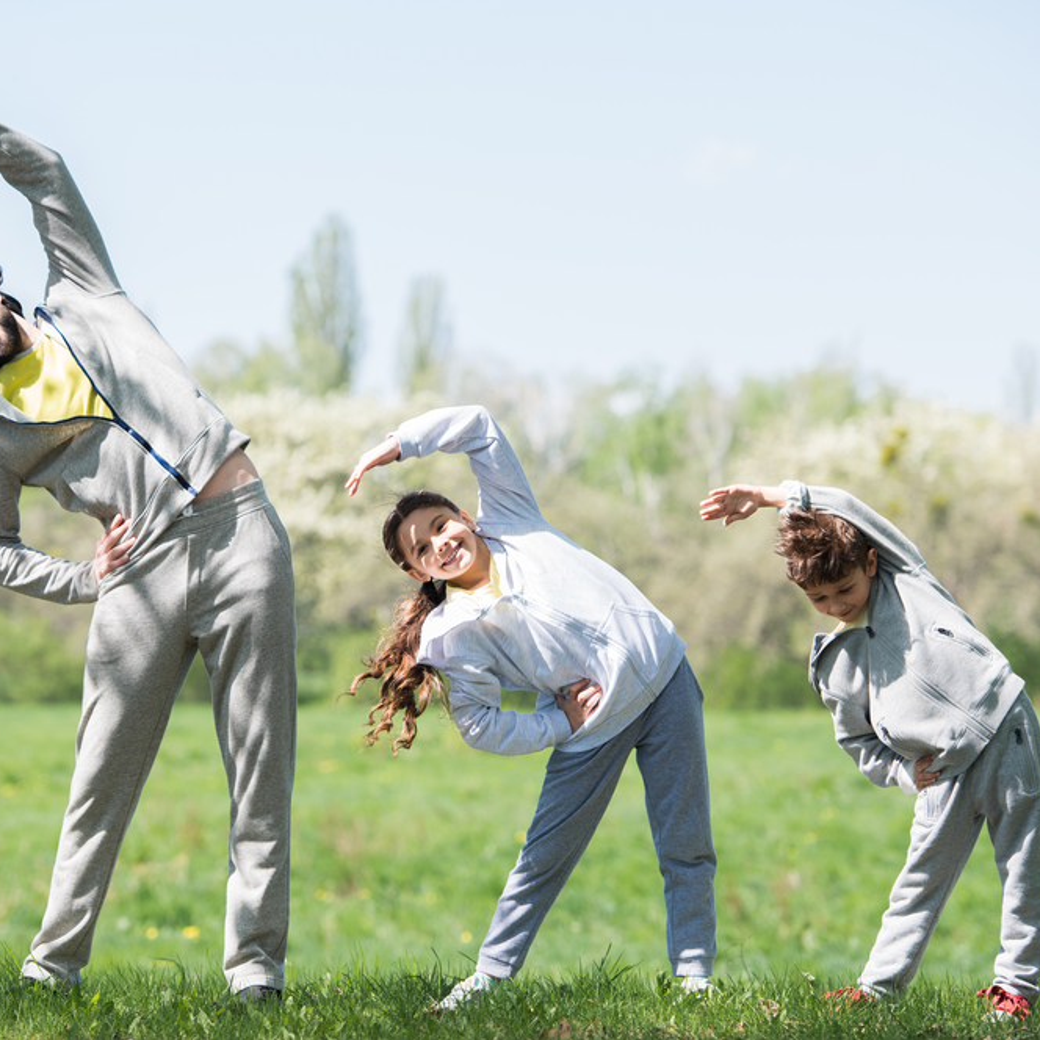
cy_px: 519
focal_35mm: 156
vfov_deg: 11.2
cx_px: 432
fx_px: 5303
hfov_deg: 11.2
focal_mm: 122
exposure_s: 1/500
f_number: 4
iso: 160
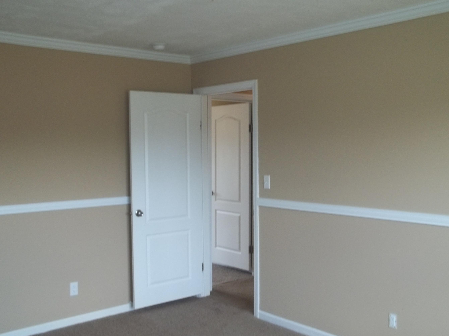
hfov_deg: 50.1
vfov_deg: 38.7
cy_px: 167
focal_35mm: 37
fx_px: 480
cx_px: 241
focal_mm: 5.9
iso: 160
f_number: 3.3
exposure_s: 1/40
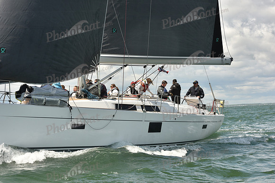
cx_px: 138
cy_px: 92
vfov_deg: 14.9
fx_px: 703
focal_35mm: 92
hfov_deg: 22.1
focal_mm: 92
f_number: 10
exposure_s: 1/800
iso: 320
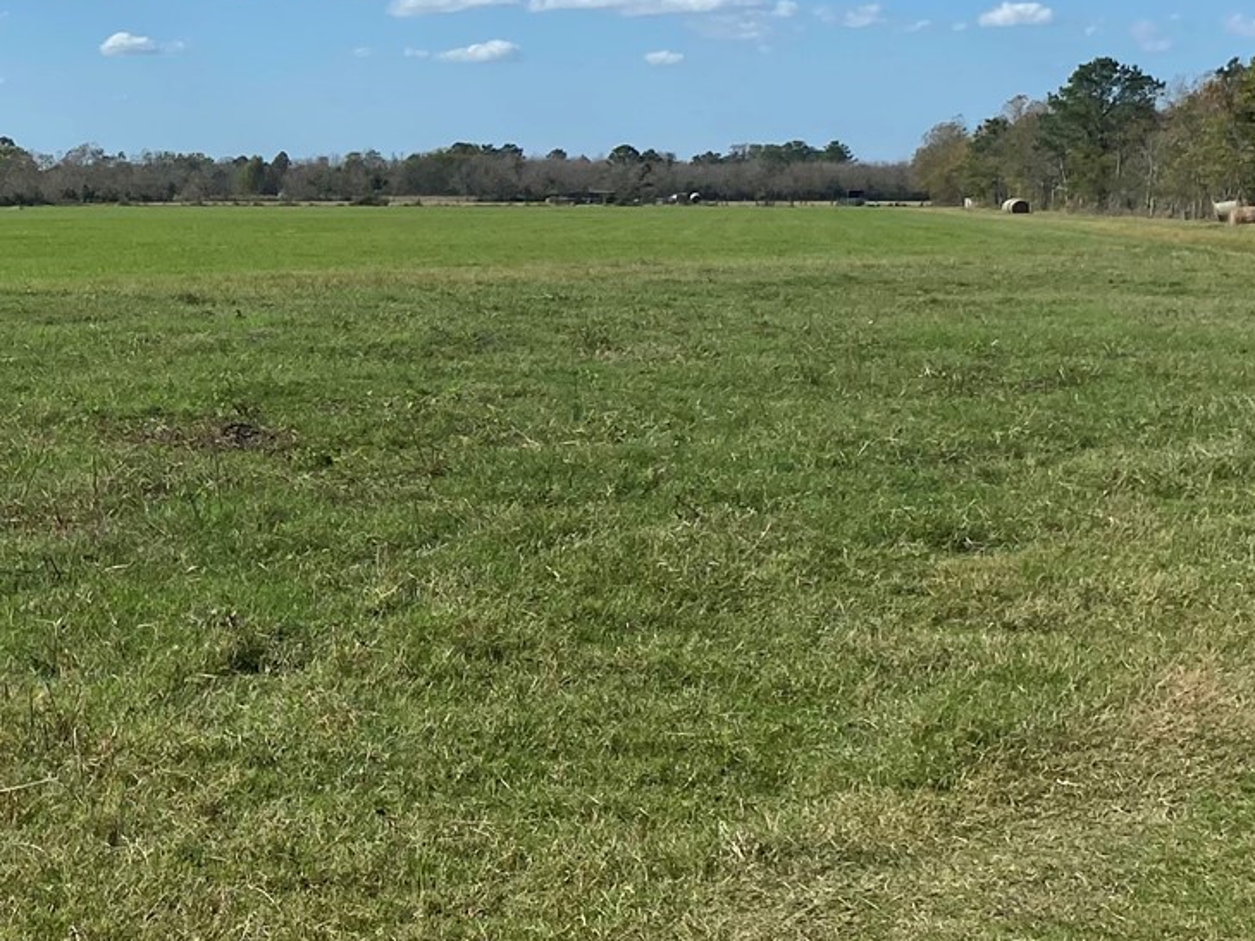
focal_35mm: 73
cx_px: -193
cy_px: 146
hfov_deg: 24.5
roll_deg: +0.7
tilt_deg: +1.1
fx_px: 2647
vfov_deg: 19.9
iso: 32
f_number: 1.8
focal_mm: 4.25
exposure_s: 1/4444
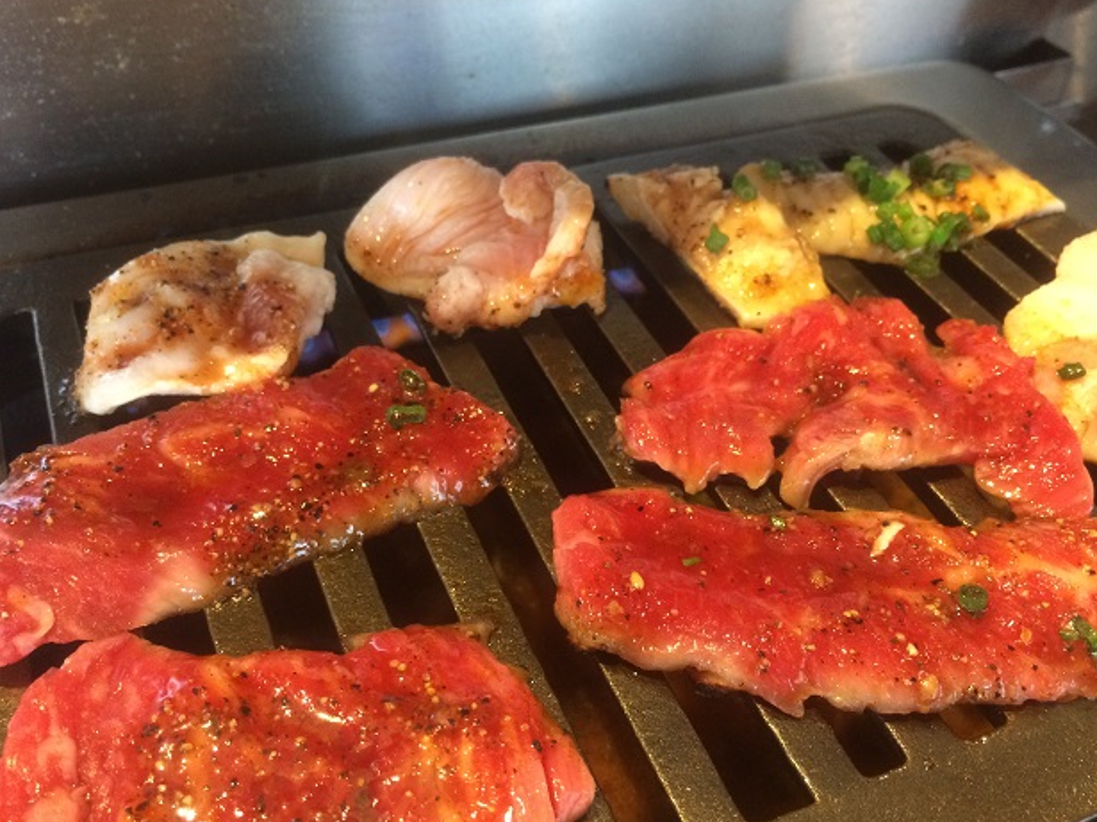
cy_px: 445
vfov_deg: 42.9
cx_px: 532
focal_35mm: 33
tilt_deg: -45.3
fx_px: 1046
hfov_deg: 55.4
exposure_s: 1/33
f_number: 2.2
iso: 320
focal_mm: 4.15
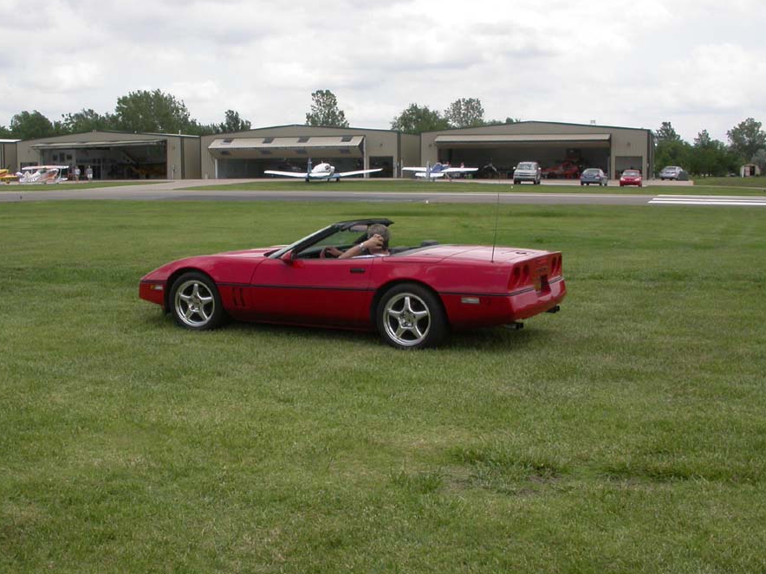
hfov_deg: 42.8
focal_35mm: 44
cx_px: 326
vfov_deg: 32.9
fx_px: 974
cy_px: 268
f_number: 7.5
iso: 100
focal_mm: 7.85
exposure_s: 1/263
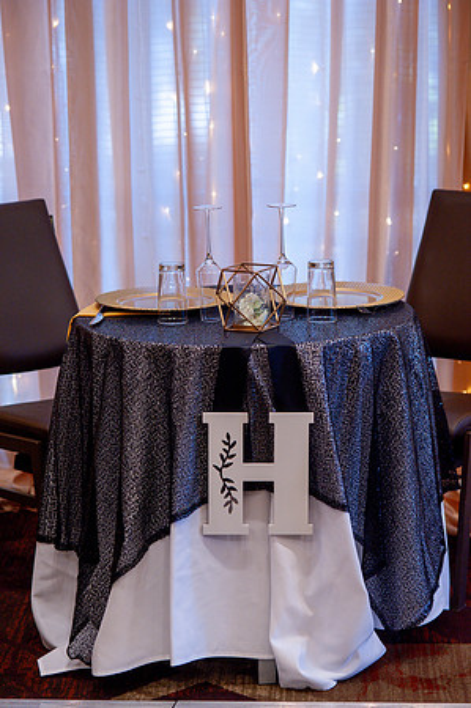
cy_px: 354
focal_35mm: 105
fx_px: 2065
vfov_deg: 19.5
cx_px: 236
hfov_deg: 13.0
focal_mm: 105
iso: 2000
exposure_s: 1/200
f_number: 4
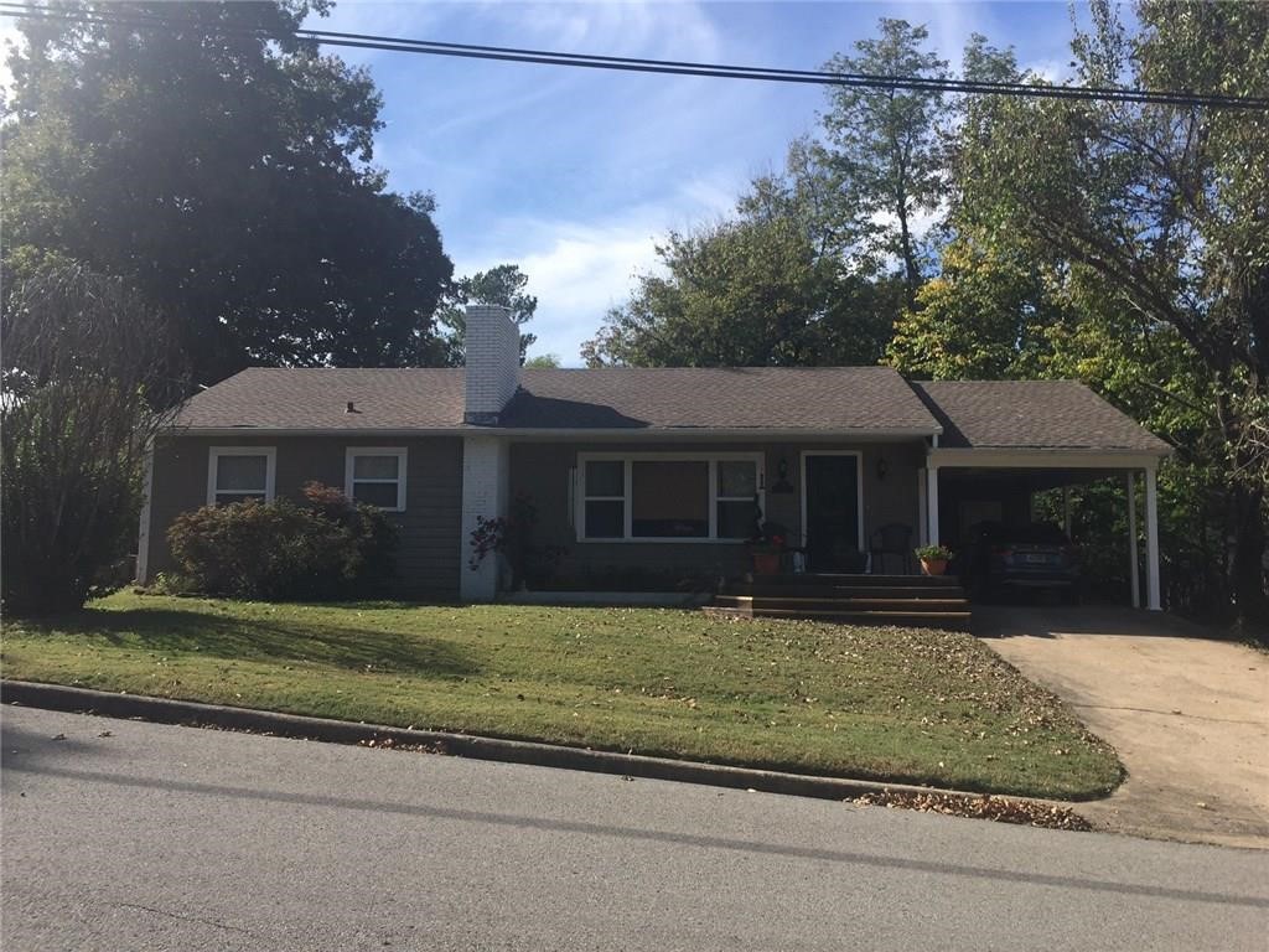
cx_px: 634
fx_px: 1063
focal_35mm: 29
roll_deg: -2.3
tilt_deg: +5.0
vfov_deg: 48.2
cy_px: 476
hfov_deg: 61.7
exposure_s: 1/1647
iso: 32
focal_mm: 4.15
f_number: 2.2
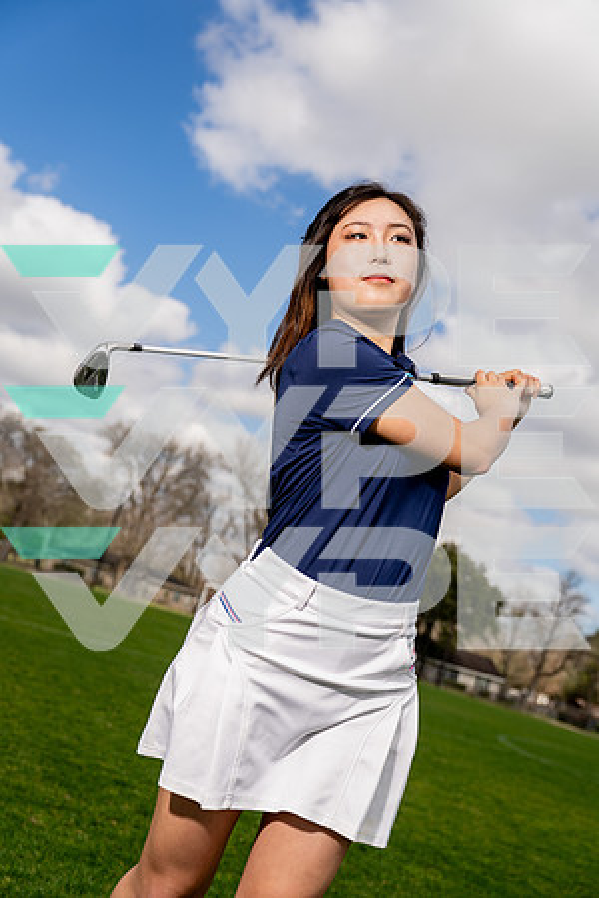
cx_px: 300
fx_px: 1048
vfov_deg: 46.4
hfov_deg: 31.9
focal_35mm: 42
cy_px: 449
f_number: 4
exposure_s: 1/1250
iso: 100
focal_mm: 42
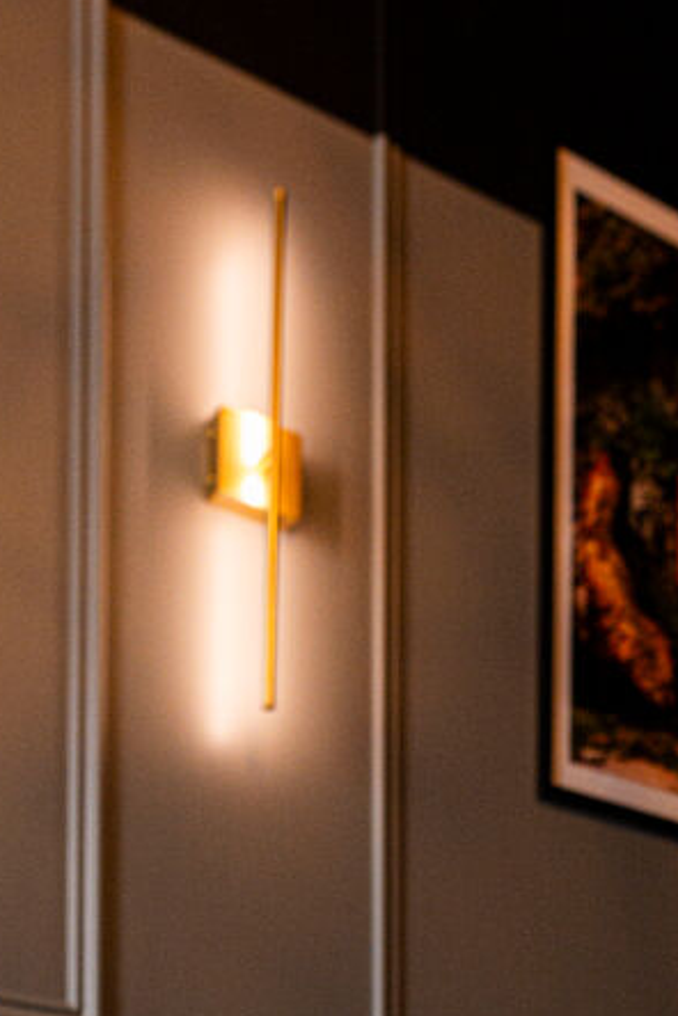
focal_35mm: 63
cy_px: 1455
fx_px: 1780
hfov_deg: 21.0
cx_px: 631
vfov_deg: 25.4
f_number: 6.3
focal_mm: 20
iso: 2000
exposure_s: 1/40
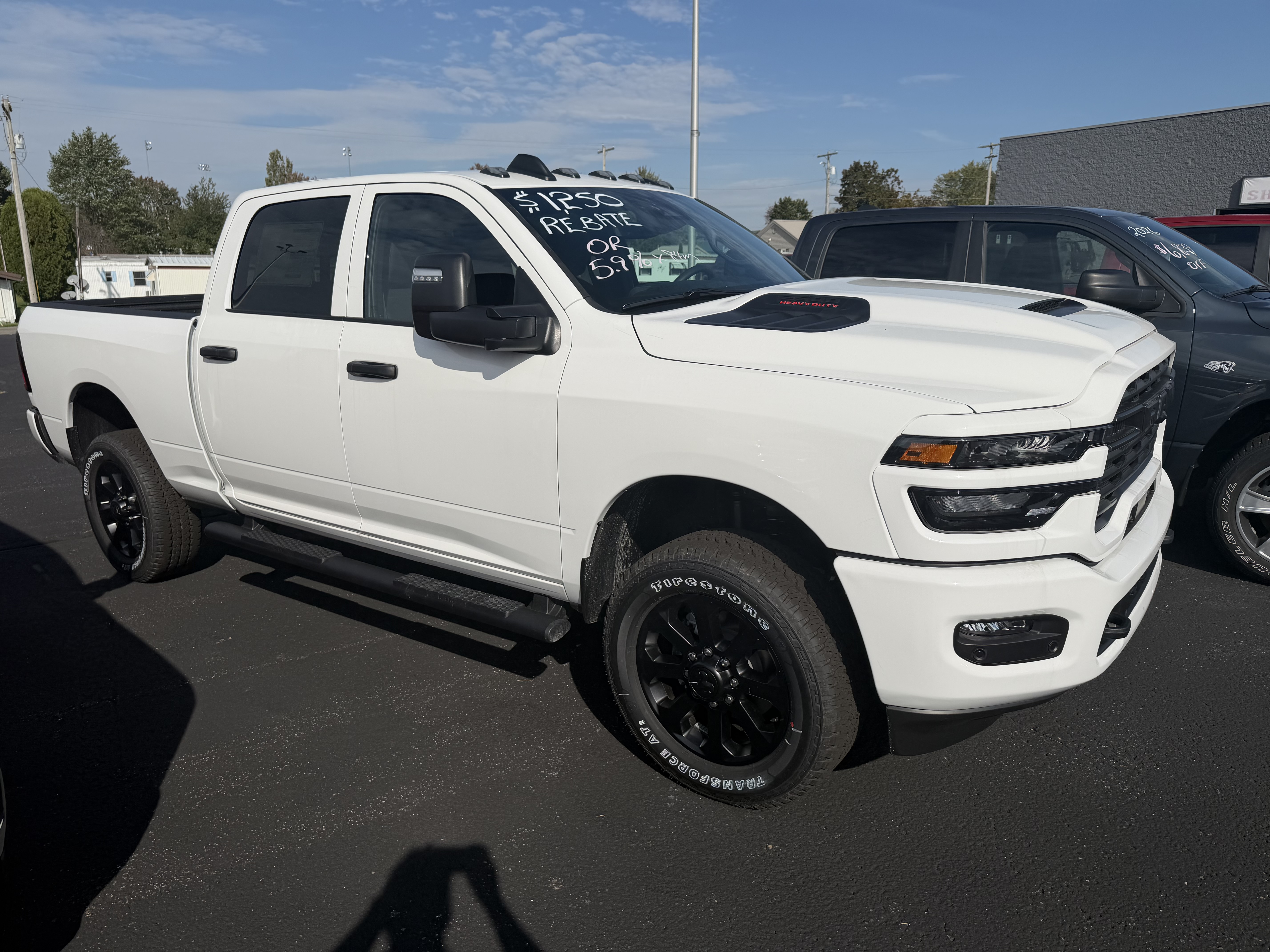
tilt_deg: -14.1
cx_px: 635
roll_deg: +0.5
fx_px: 881
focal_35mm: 24
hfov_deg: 71.6
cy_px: 476
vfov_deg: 56.8
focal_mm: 6.76
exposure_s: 1/11905
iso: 80
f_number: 1.78
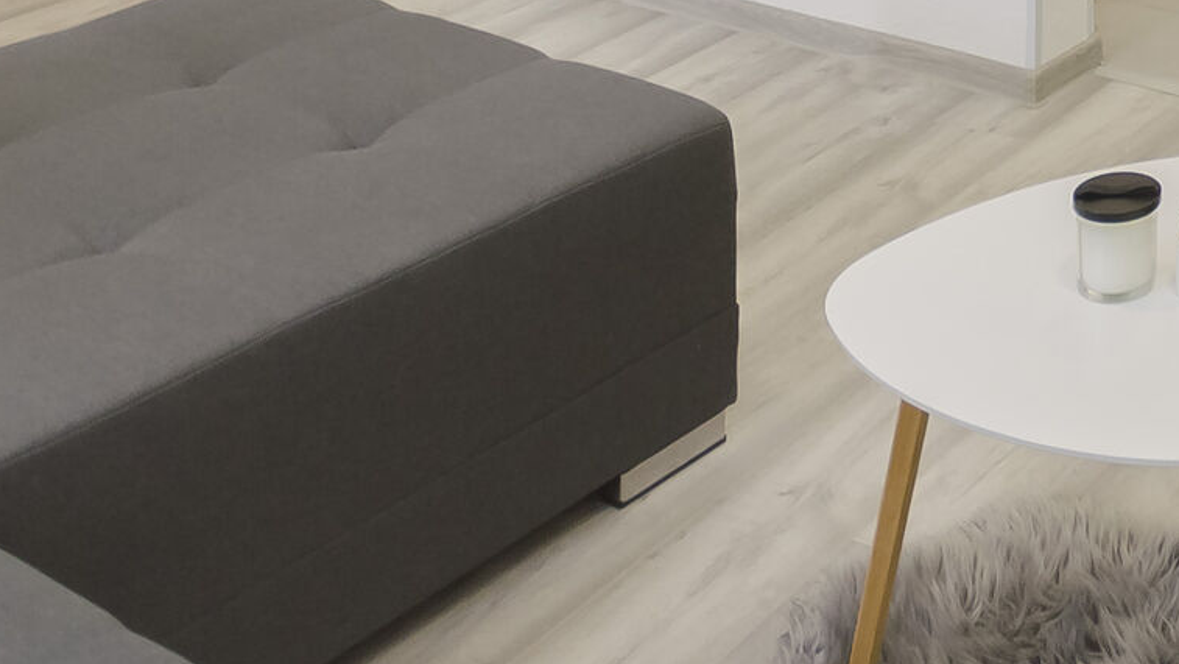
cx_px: 1425
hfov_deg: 30.4
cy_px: -666
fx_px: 1813
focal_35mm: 58
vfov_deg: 16.1
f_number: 4
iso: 320
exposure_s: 1/60
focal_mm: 10
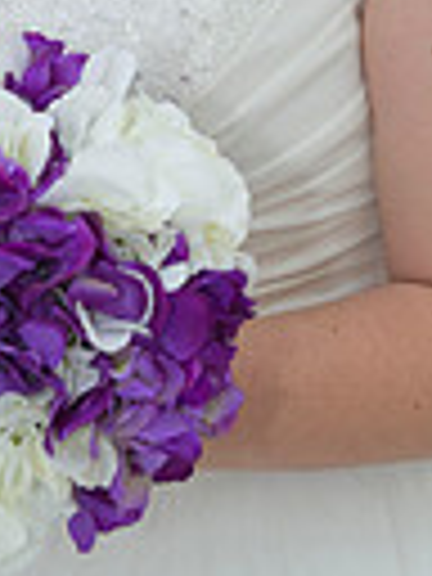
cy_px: -90
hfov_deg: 8.5
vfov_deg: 11.1
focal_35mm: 175
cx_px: 205
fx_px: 2912
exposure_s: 1/100
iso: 320
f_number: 5.6
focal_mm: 52
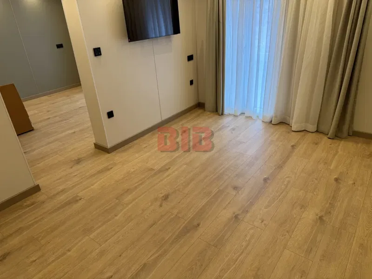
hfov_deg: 71.6
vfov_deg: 56.8
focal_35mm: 24
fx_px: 258
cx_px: 186
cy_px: 140
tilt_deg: -26.8
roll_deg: +4.5
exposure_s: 1/123
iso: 100
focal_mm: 6.76
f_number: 1.78
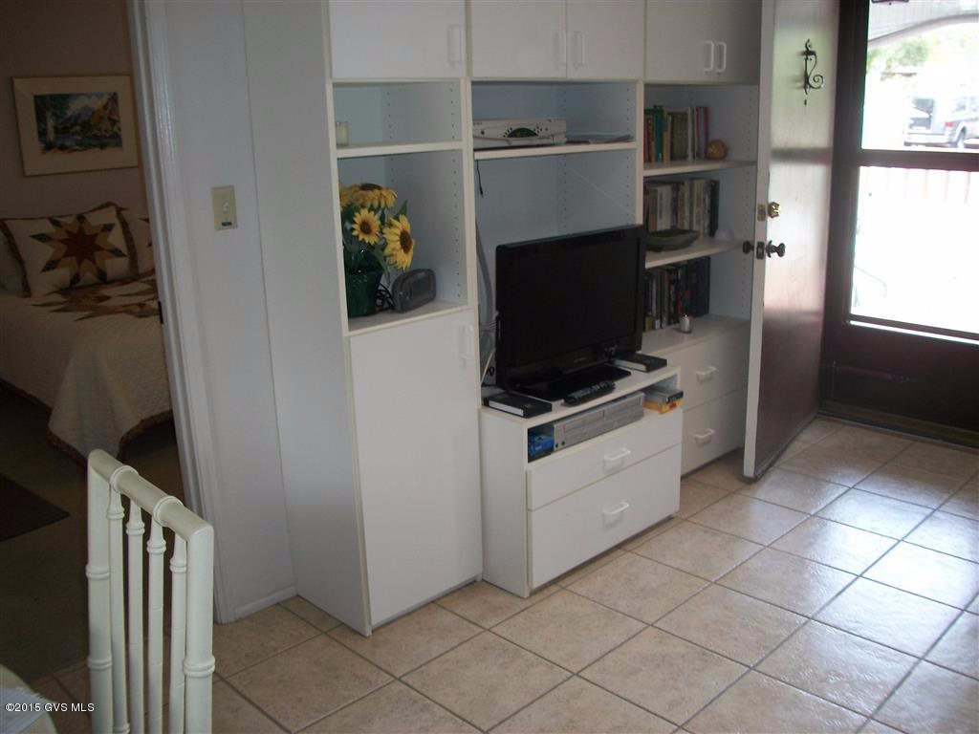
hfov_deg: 56.8
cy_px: 367
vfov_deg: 44.2
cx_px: 490
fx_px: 905
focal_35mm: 32
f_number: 2.9
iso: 80
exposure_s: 1/30
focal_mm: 5.7
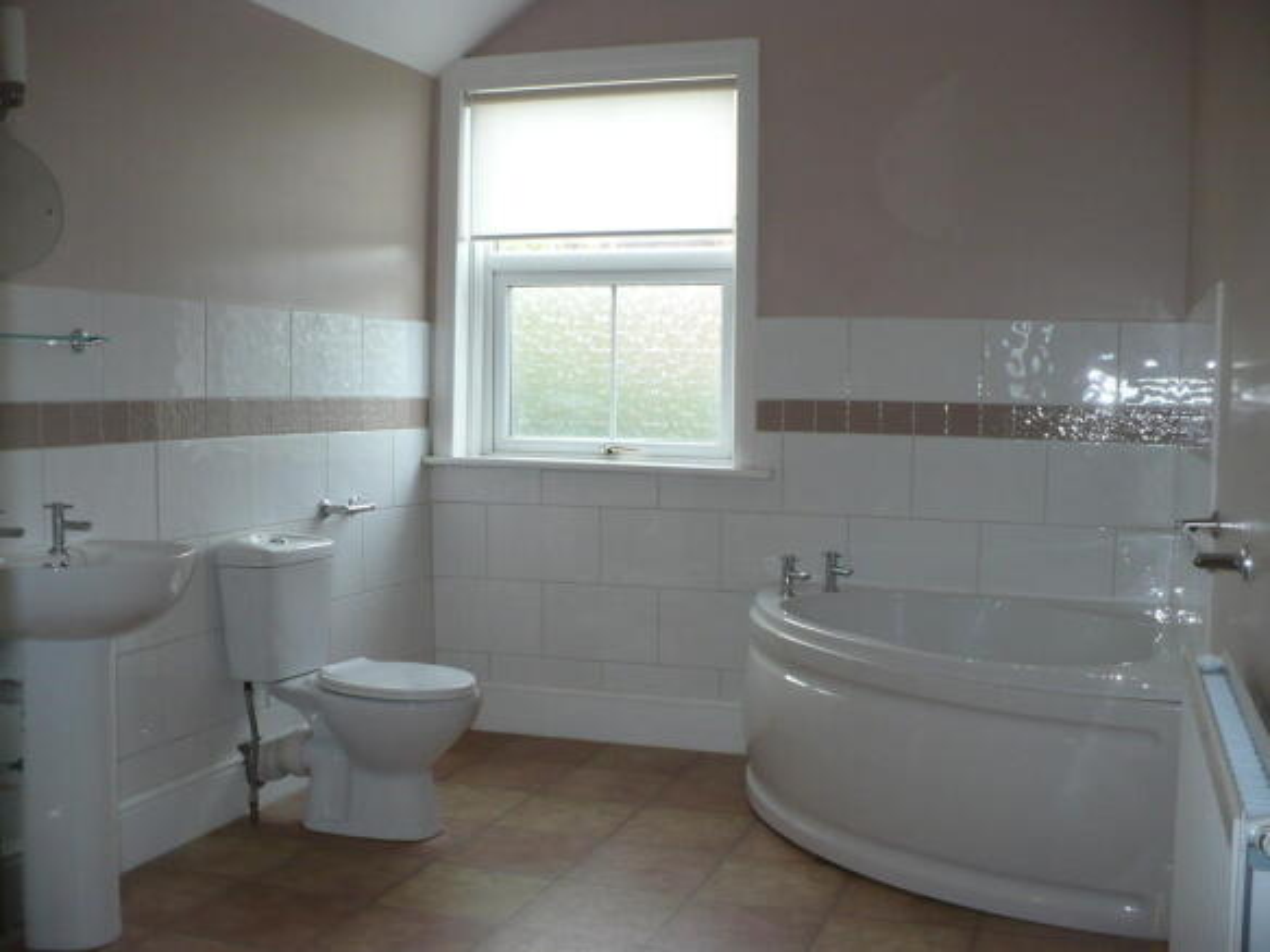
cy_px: 476
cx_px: 635
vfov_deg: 38.7
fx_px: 1357
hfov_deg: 50.1
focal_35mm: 37
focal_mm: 6.1
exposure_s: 1/100
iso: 200
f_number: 2.8
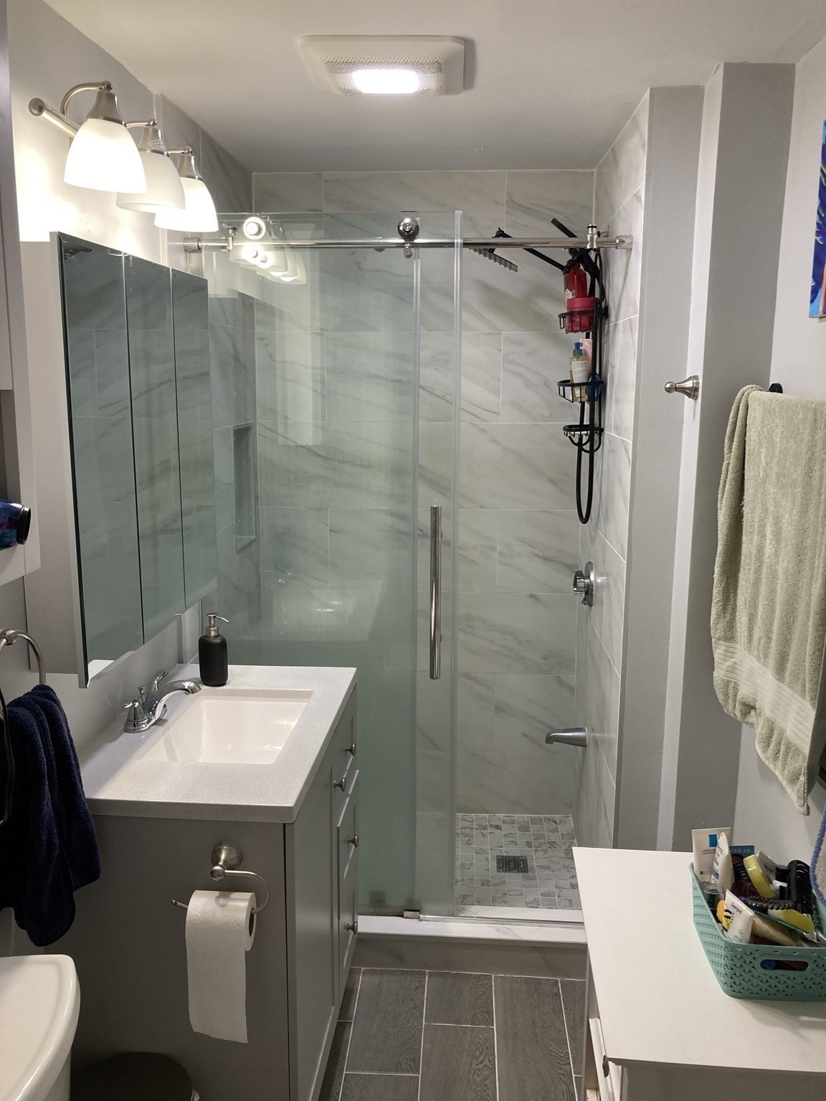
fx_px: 891
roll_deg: -0.6
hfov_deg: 49.7
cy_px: 550
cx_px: 413
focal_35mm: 28
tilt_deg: -9.9
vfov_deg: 63.4
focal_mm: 3.99
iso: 64
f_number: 1.8
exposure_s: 1/60
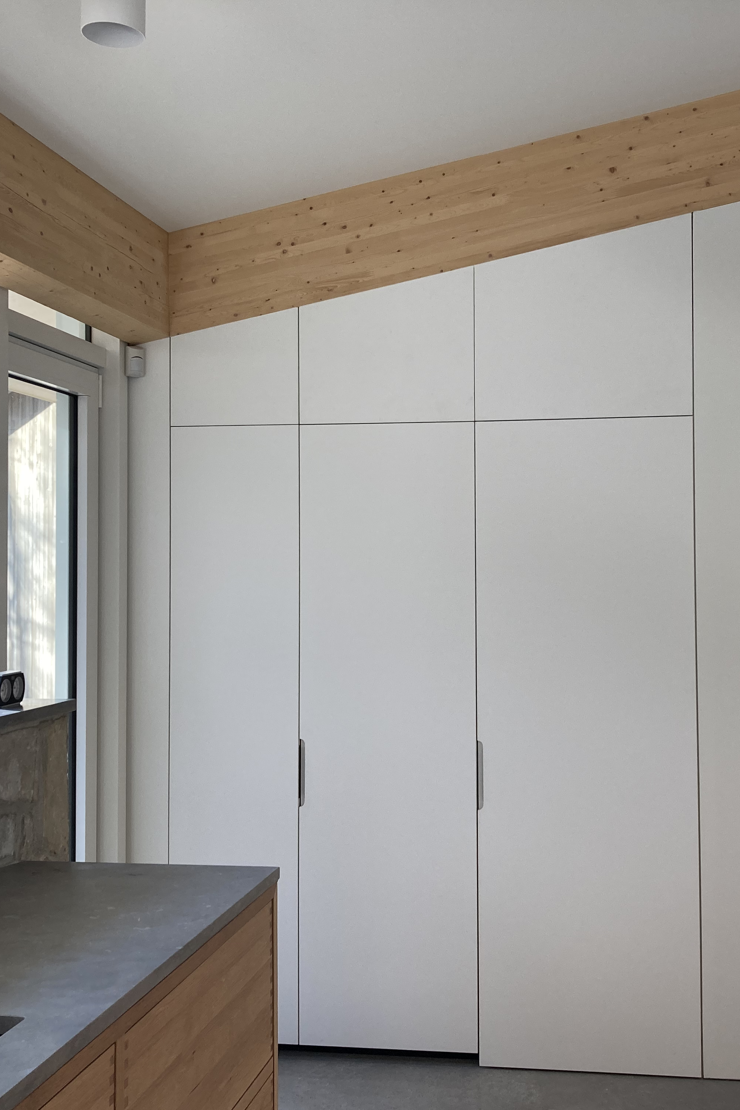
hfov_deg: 33.9
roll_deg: -0.6
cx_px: 490
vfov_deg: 49.6
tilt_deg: +1.9
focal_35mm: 39
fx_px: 1203
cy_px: 557
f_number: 1.8
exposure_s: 1/120
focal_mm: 3.99
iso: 40
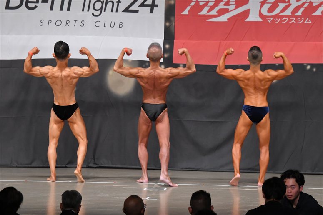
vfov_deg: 7.5
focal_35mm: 183
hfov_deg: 11.2
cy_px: 108
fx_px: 1641
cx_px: 162
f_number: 5.6
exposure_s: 1/400
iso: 5000
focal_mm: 122
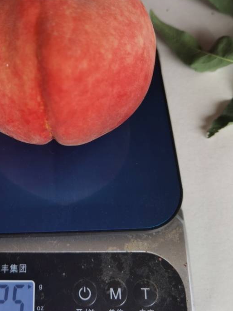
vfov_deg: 44.5
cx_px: 56
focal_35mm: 42
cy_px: 120
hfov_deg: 33.6
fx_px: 377
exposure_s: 1/330
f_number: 4
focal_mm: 6.71
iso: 50
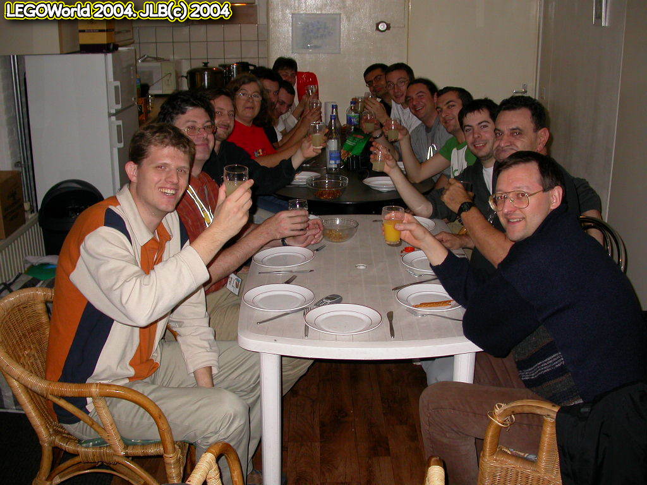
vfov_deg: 37.7
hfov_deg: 49.0
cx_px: 324
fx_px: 710
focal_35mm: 38
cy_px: 242
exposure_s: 1/60
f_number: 2.6
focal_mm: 7.85
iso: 100
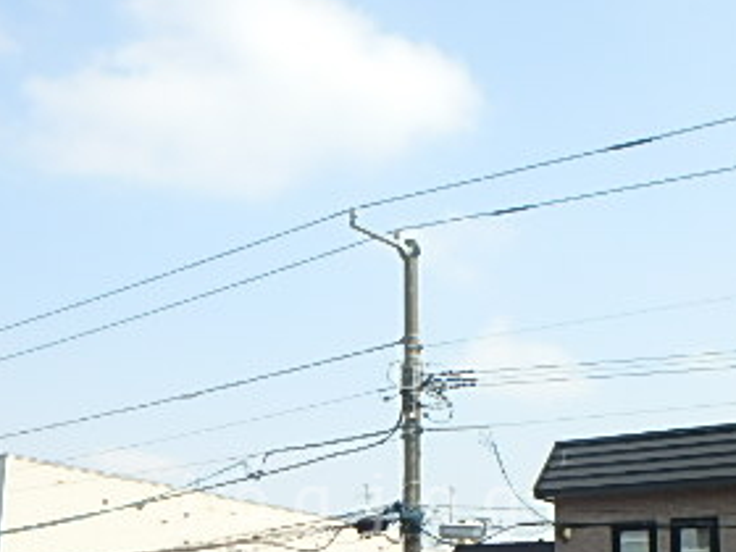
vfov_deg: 29.0
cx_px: 352
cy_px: 505
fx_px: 1021
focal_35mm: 48
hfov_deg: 39.6
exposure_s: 1/800
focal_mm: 3.7
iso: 125
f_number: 3.5
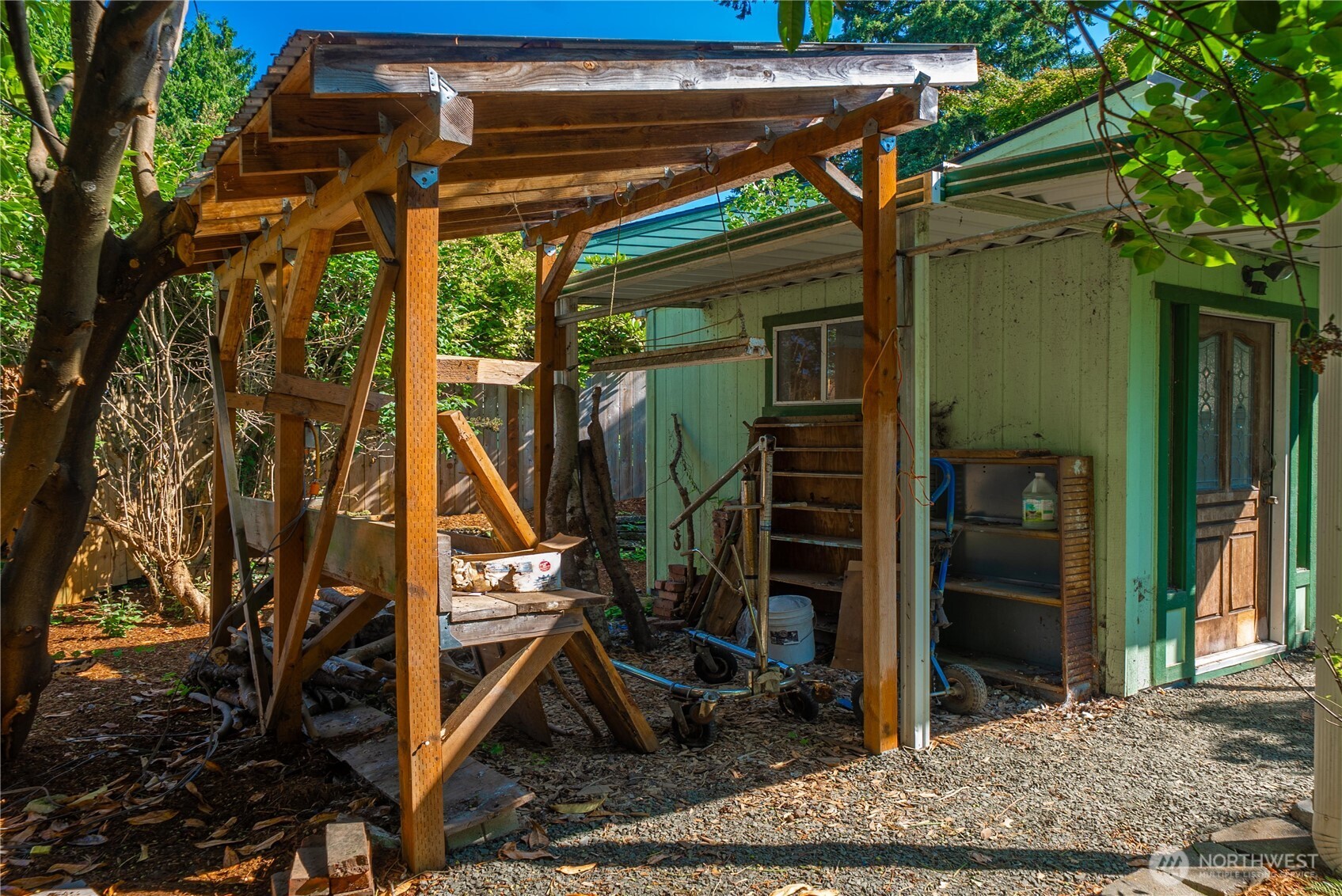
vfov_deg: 59.6
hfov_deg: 81.2
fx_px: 783
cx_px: 671
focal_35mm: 21
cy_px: 448
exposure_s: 1/50
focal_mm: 21
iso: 80
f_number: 7.1
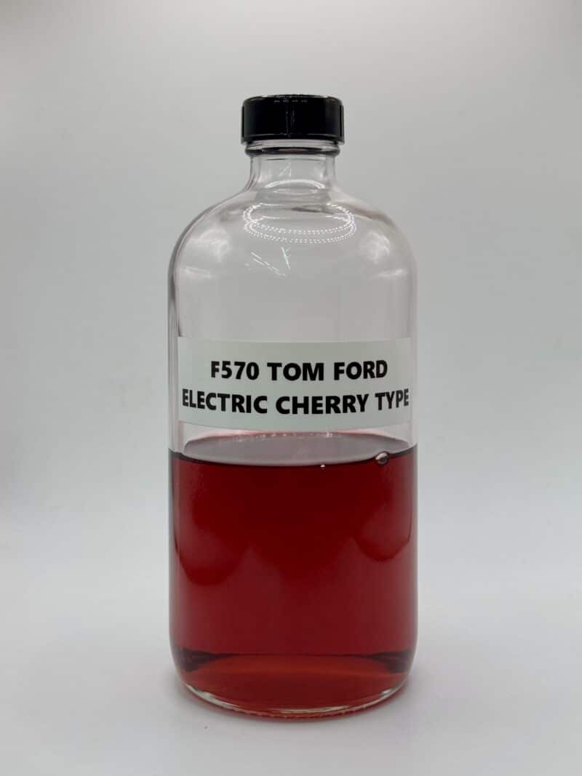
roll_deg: +2.3
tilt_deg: -6.1
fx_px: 1076
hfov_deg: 30.3
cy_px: 388
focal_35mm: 48
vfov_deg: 39.7
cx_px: 291
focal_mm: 6.76
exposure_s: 1/294
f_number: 1.78
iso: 64
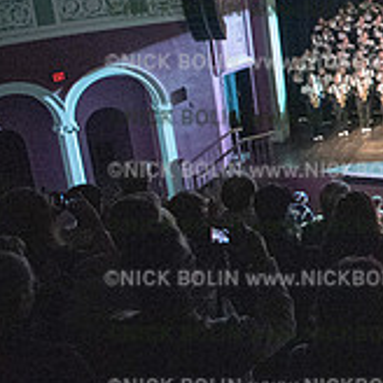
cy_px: 172
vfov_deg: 24.0
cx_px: 652
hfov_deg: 19.3
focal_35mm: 72
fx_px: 901
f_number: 2.8
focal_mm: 24
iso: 10000
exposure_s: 1/800
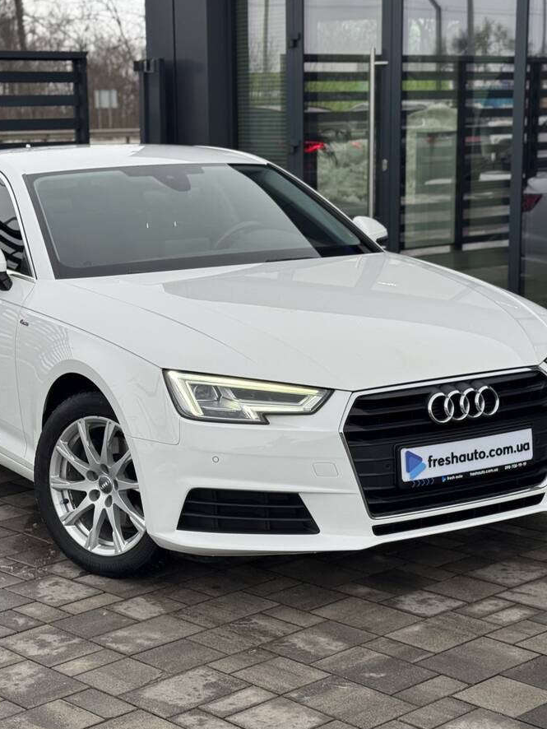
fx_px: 1369
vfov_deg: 29.8
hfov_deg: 22.6
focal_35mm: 65
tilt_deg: -10.9
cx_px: 225
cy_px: 368
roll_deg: +0.1
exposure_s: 1/731
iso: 64
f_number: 1.78
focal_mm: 6.76
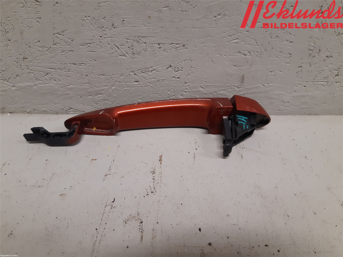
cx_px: 172
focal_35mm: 26
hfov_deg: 67.3
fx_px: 258
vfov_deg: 53.1
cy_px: 128
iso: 160
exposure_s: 1/50
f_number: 1.7
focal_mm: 3.93
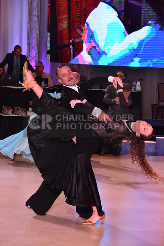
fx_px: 819
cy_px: 123
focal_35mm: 120
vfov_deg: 17.1
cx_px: 82
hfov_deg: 11.4
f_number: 6.3
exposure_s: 1/320
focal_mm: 120
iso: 2500
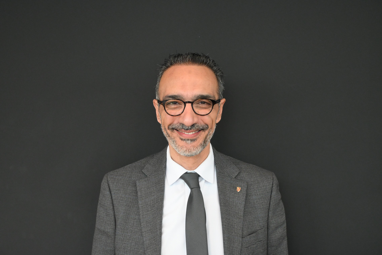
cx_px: 191
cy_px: 128
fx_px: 573
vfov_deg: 25.1
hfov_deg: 36.9
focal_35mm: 54
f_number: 5.3
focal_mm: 36
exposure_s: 1/60
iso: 3200
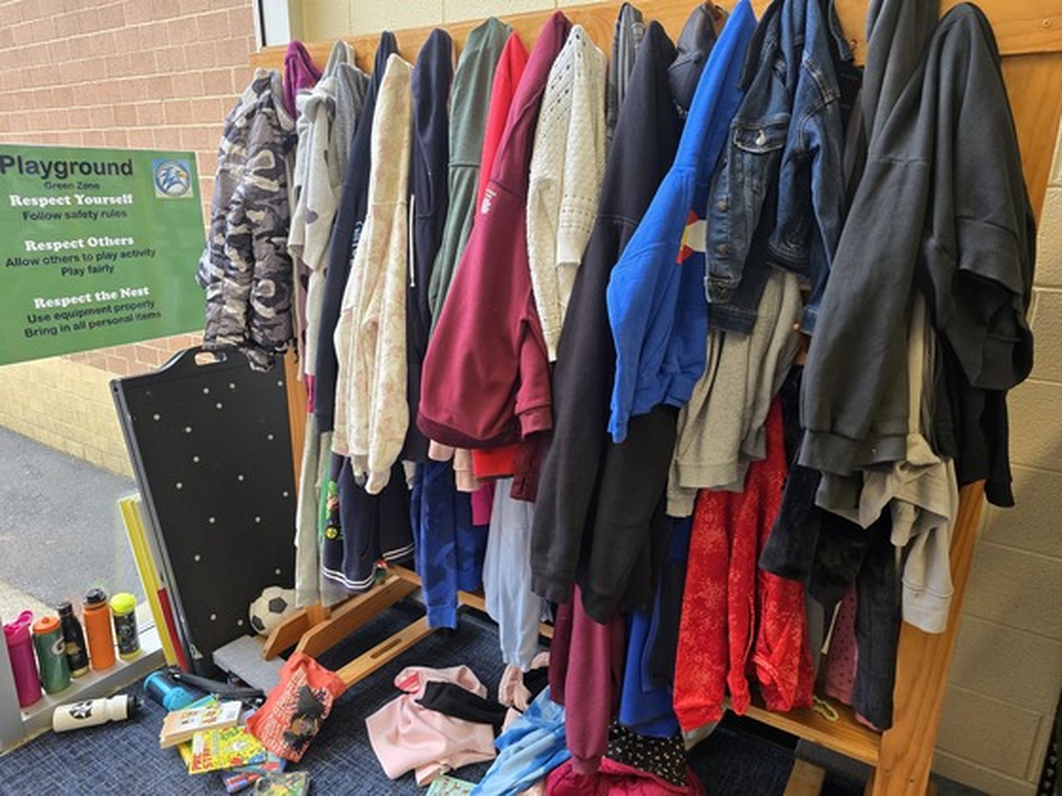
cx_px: 531
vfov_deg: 58.9
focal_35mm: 23
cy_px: 398
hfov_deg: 73.9
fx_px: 706
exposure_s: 1/120
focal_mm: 6.3
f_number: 1.7
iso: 400
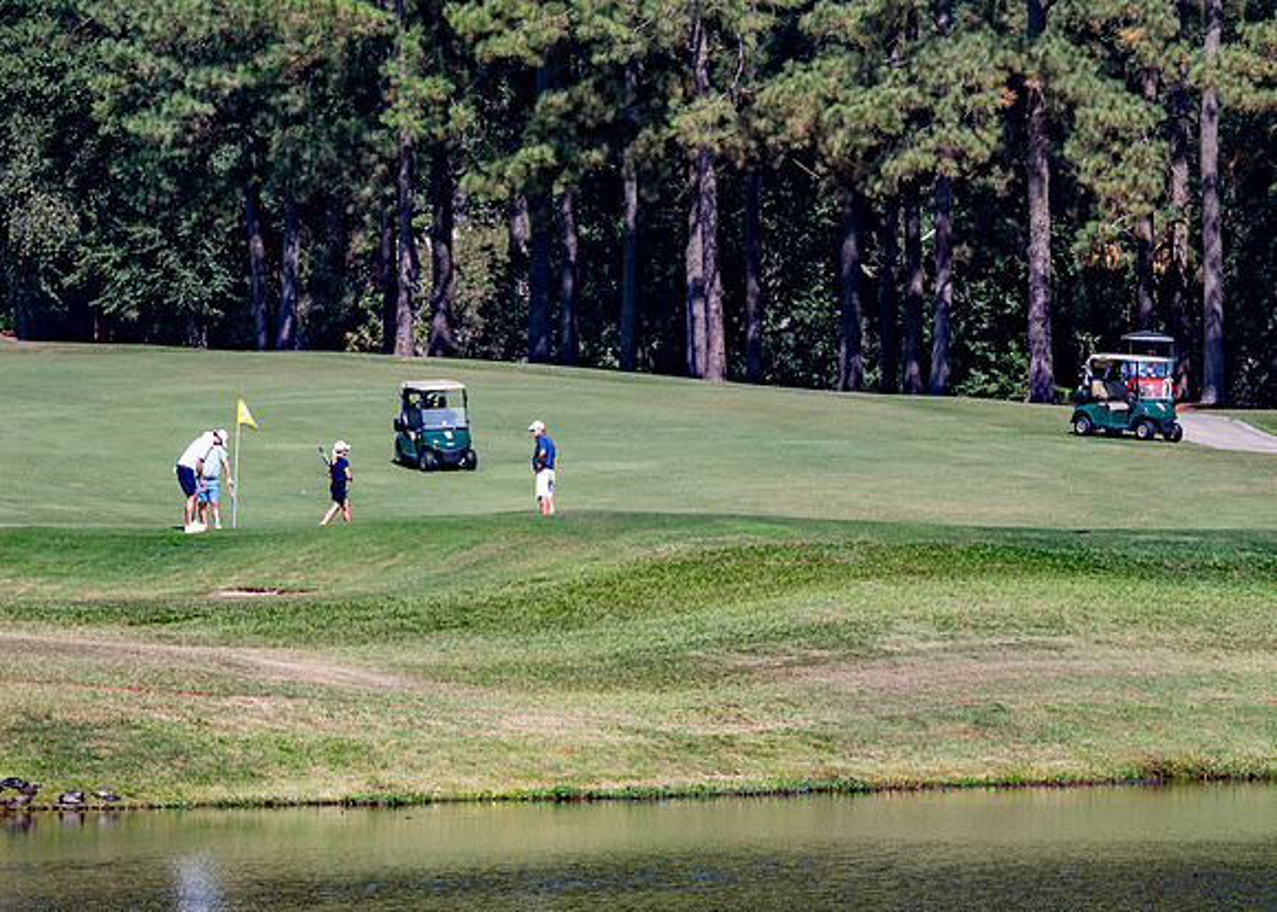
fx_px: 9535
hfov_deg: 7.7
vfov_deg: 5.5
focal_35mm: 263
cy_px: 714
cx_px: 764
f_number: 4.5
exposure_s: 1/1600
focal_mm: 160
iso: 100
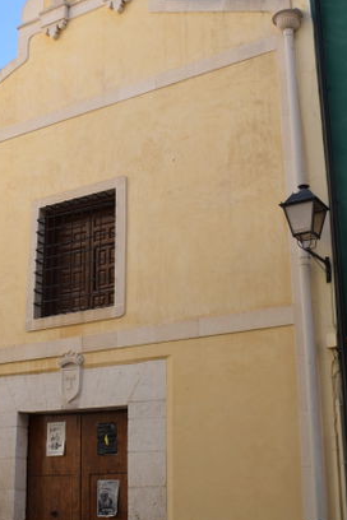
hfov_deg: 25.3
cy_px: 273
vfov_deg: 37.5
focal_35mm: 53
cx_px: 107
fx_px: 766
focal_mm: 20
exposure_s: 1/250
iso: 200
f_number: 8
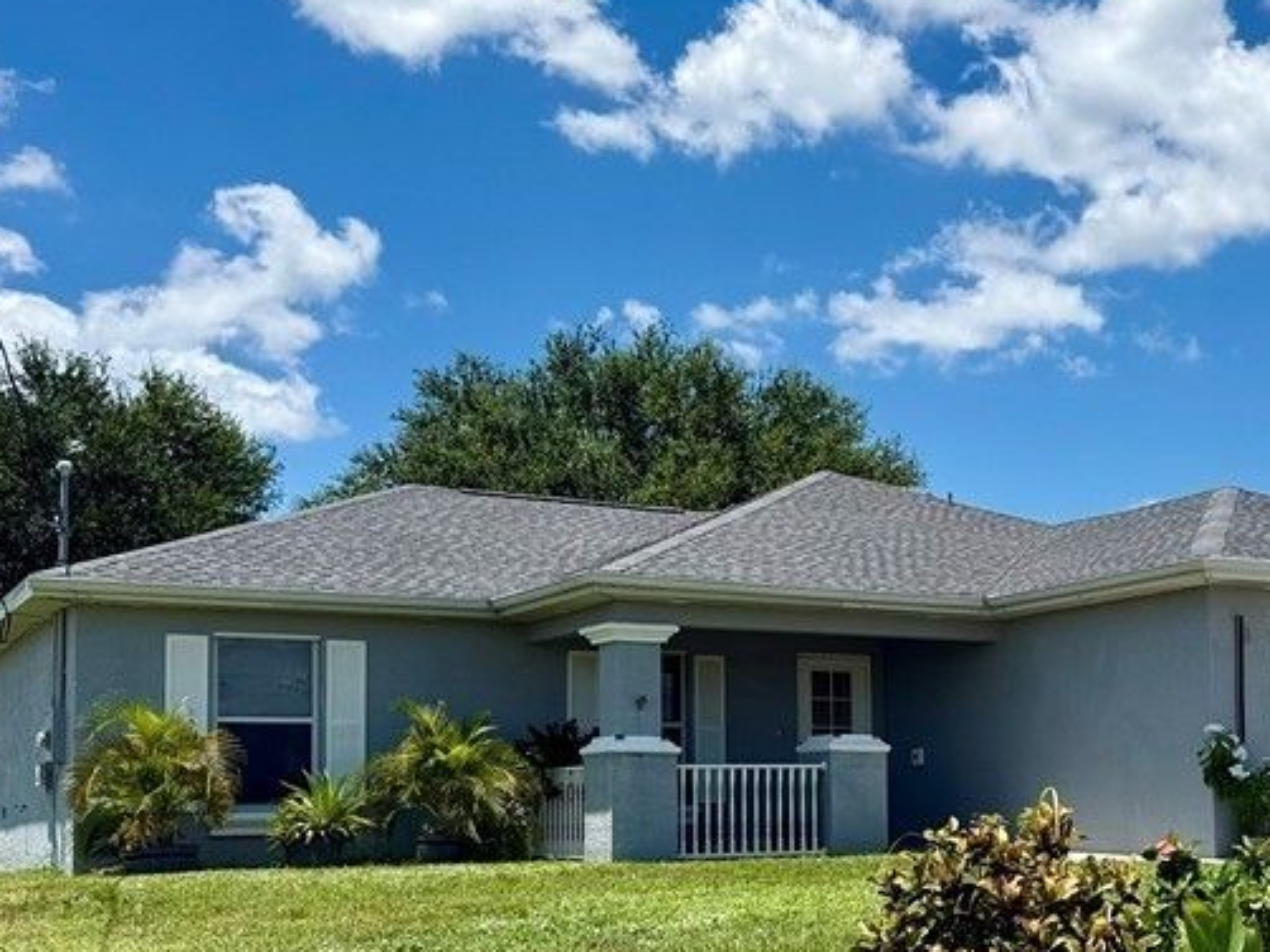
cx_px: 977
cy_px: 694
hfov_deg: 37.8
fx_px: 1797
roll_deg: +1.3
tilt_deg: +4.9
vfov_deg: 29.3
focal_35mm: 49
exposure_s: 1/6173
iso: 80
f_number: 1.78
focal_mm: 6.76
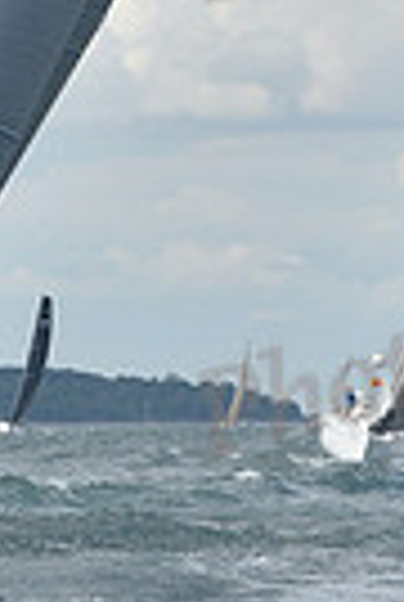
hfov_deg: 2.5
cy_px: -283
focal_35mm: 562
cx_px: -34
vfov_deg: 3.6
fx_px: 9411
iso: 250
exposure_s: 1/1000
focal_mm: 130
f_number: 8
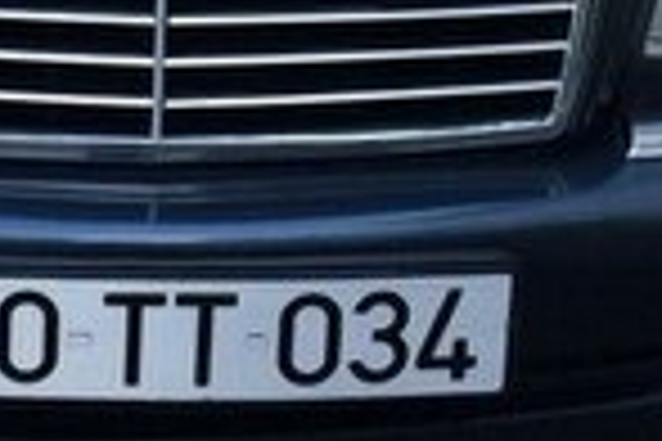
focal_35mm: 135
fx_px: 2482
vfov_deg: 9.4
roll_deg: -3.3
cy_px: -484
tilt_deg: -15.9
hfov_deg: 15.2
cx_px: 216
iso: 40
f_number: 2.2
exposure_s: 1/40
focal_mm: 4.15
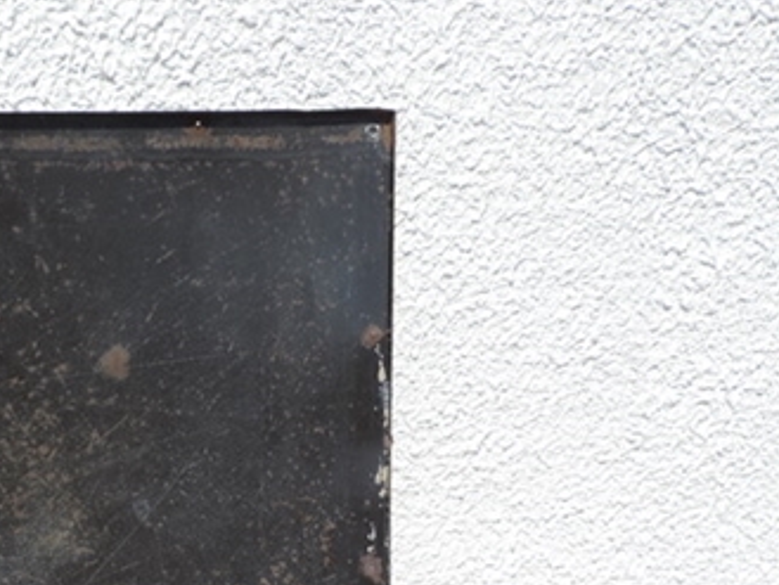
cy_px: 500
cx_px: 92
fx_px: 1148
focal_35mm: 51
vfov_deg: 27.8
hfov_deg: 35.5
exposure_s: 1/1600
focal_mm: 4.9
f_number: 3.1
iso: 80
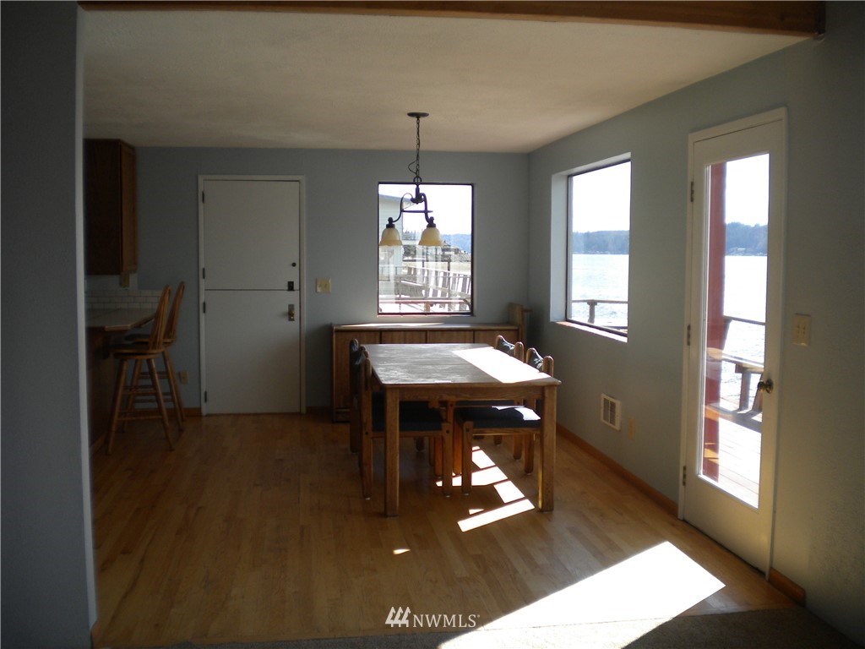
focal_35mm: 35
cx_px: 432
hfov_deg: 52.6
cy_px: 324
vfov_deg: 40.7
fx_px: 875
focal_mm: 6.3
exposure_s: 1/386
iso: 89
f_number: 3.1
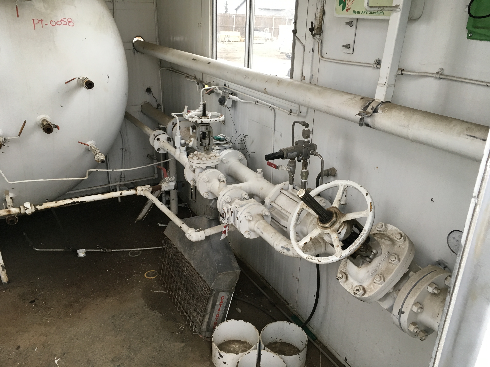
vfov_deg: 48.2
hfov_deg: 61.7
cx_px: 245
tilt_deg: -25.4
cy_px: 184
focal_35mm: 29
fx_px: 411
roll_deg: -3.0
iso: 40
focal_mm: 4.15
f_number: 2.2
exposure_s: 1/30
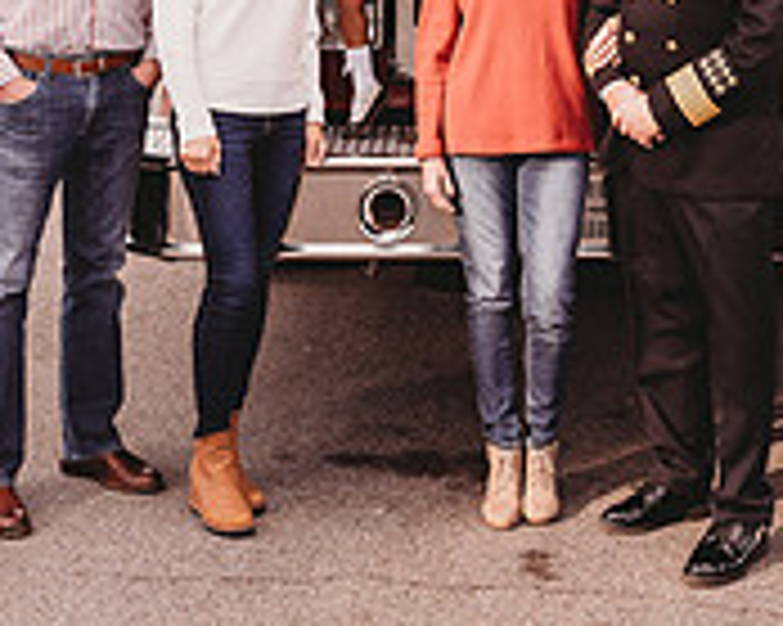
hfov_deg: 25.2
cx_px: 549
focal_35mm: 75
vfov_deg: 18.9
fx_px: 1737
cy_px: -182
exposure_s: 1/400
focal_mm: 24
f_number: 3.5
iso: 100
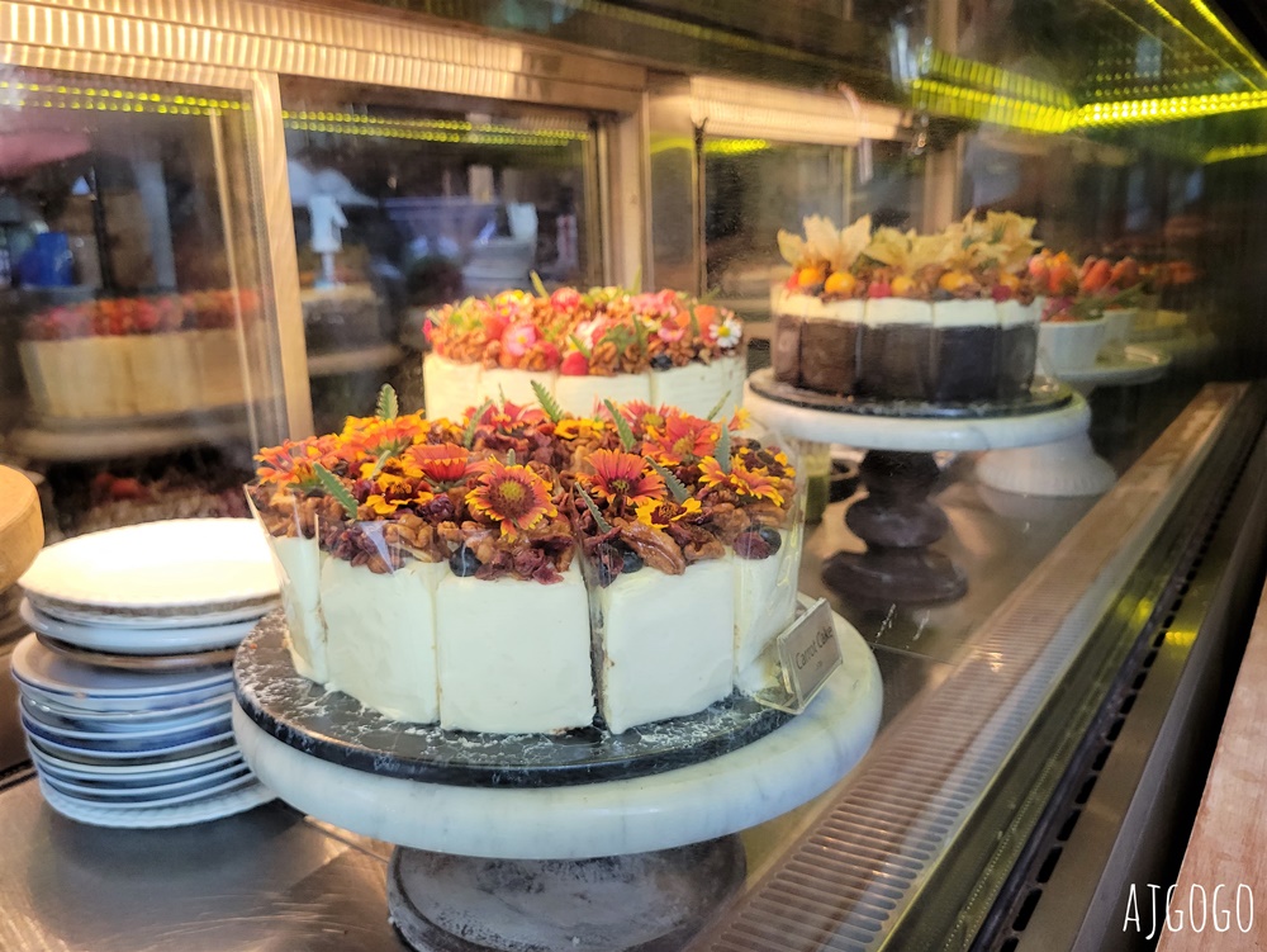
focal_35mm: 26
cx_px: 634
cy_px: 476
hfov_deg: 67.3
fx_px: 952
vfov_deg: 53.1
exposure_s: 1/120
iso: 320
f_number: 1.8
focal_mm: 5.4
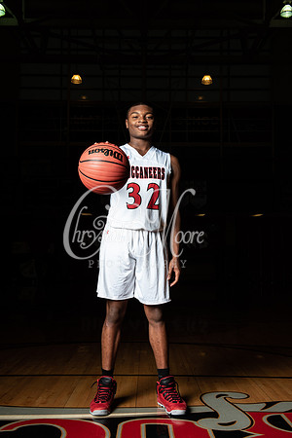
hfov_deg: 29.9
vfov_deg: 43.6
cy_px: 219
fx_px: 547
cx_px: 146
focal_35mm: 45
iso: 320
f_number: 14
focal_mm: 45
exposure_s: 1/200
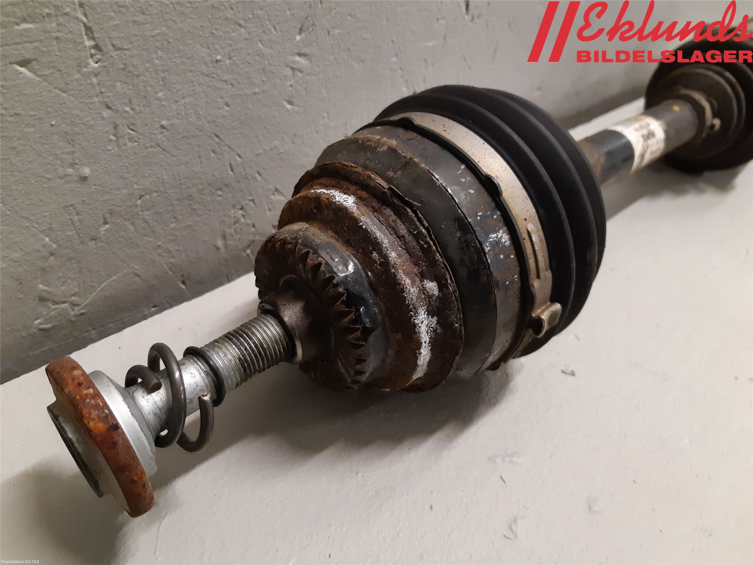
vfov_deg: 53.1
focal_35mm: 26
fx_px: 566
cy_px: 282
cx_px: 376
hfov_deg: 67.3
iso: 320
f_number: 1.7
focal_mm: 3.93
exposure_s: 1/50
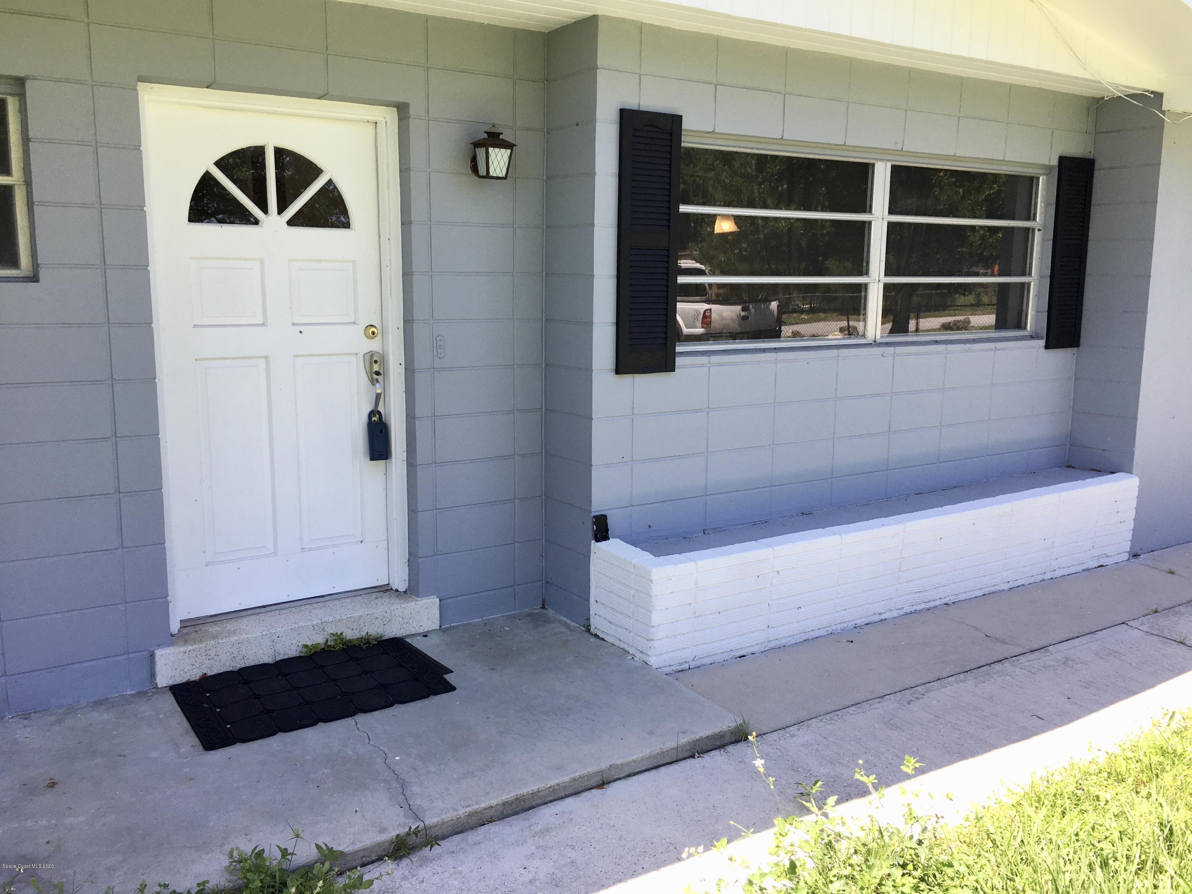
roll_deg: +0.5
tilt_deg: -9.1
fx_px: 999
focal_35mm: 29
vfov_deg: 48.2
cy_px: 447
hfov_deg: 61.7
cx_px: 596
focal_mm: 4.15
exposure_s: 1/348
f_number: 2.2
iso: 25
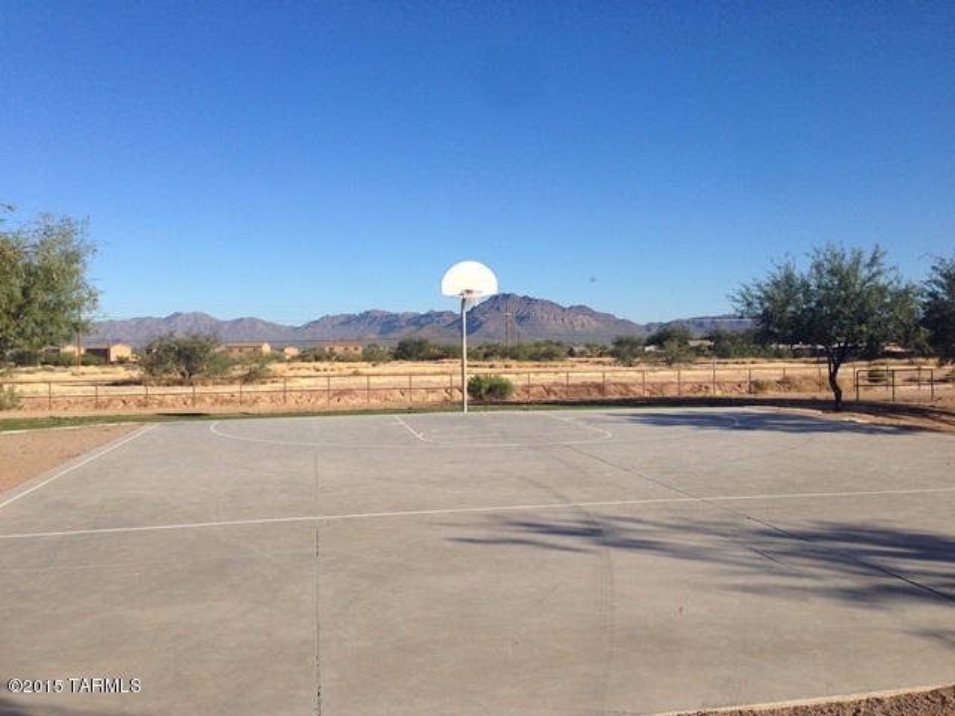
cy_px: 358
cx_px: 478
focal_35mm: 33
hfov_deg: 55.4
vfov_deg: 42.9
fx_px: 910
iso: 50
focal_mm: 4.12
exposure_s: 1/2008
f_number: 2.4
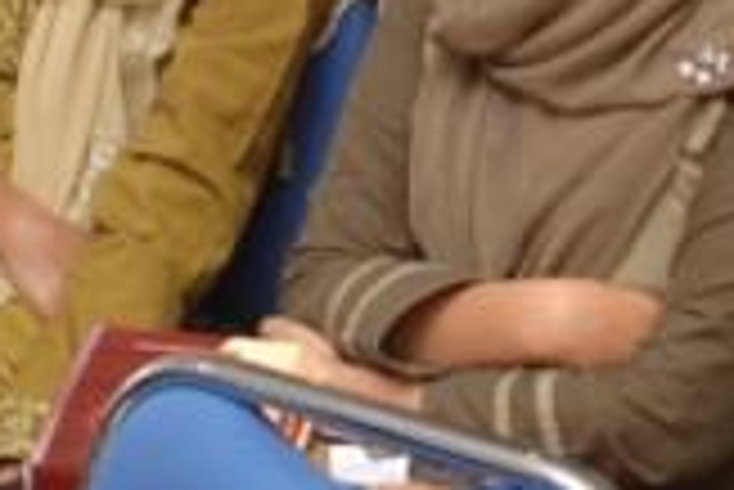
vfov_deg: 9.2
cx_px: 522
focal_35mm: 147
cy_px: -144
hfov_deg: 13.9
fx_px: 3000
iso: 400
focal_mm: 20
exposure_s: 1/50
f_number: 5.6
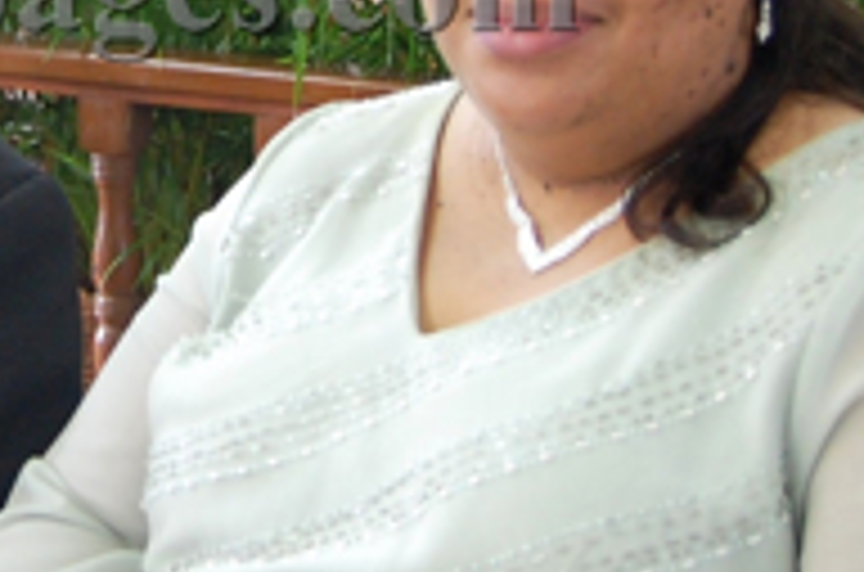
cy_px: -18
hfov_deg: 16.6
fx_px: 2873
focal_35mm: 120
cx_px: -94
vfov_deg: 11.2
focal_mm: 24
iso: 800
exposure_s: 1/13
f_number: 4
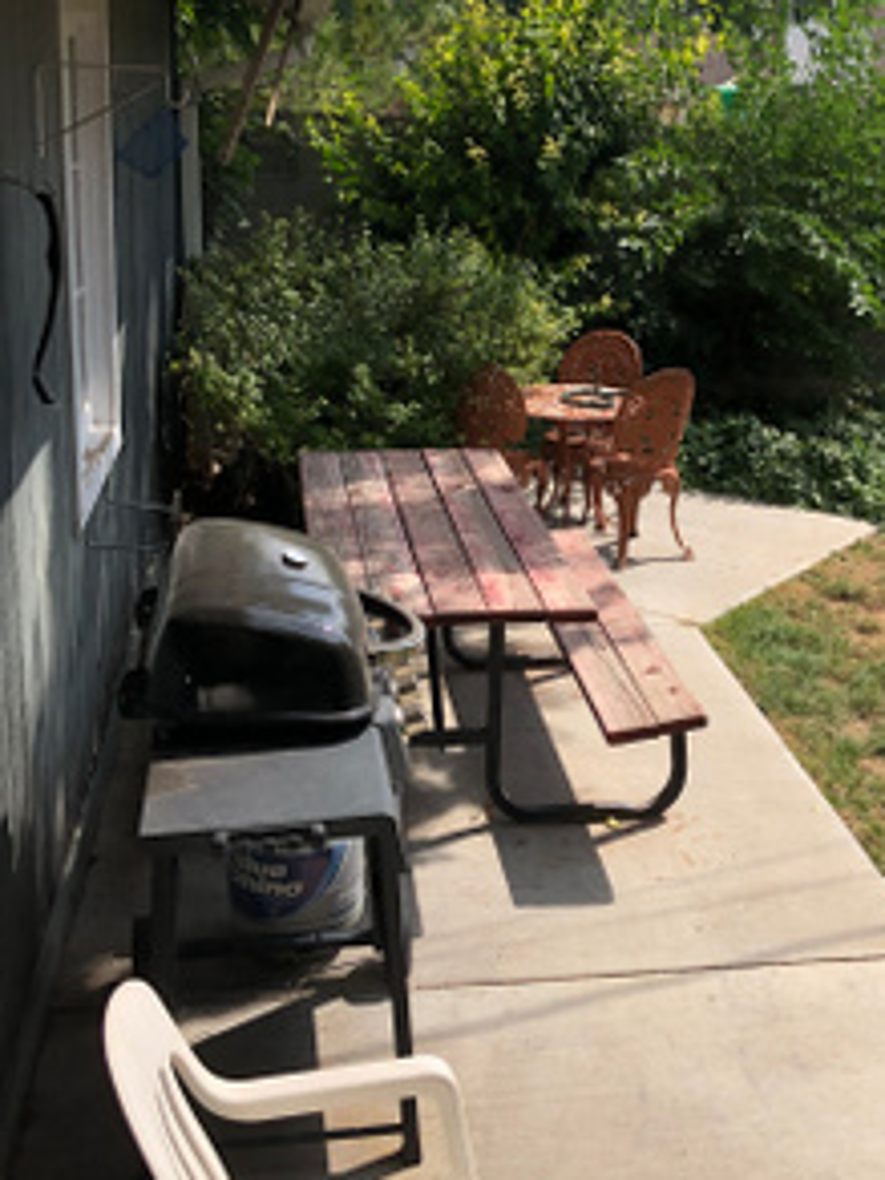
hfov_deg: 31.1
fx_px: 1568
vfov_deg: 41.2
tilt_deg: -19.8
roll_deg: +4.3
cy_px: 517
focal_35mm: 46
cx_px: 630
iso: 20
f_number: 1.8
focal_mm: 3.99
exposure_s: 1/1845
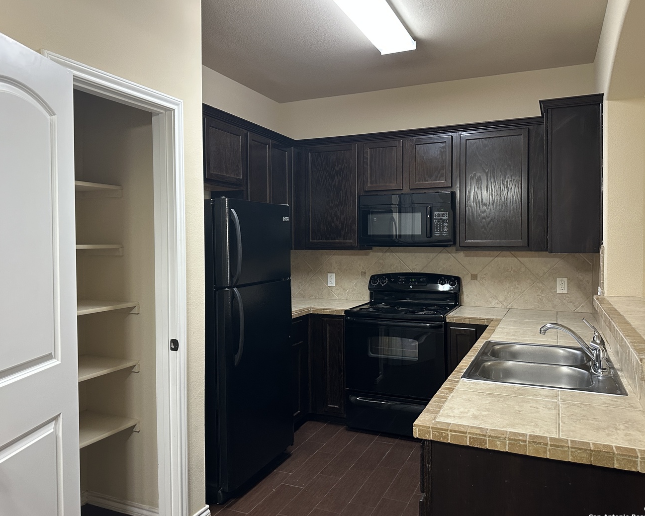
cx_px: 339
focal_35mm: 26
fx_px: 496
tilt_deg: -0.5
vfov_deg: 54.9
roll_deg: -0.4
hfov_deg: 66.0
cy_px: 253
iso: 320
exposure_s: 1/60
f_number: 1.78
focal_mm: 6.86
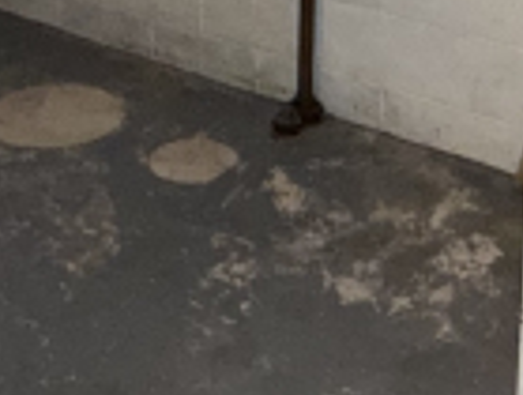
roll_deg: +0.0
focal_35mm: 67
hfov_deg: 28.9
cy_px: -196
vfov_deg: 19.3
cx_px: 231
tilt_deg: -9.0
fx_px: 1015
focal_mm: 2.22
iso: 250
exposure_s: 1/40
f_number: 2.2
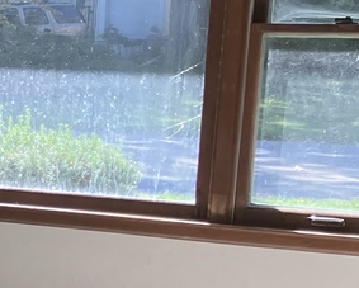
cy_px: 233
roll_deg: -1.1
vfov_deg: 11.1
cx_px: -496
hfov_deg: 11.5
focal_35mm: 139
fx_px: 1478
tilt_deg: -9.3
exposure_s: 1/120
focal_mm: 3.99
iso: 25
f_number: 1.8
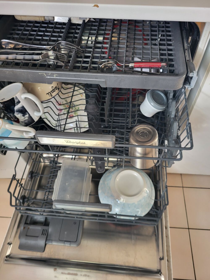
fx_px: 210
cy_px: 140
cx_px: 105
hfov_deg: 53.1
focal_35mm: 26
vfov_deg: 67.3
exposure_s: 1/100
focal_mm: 5.4
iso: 160
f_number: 1.8
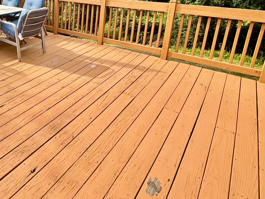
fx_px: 230
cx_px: 19
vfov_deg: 43.8
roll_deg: +0.5
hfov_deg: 51.7
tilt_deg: -14.7
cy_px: 31
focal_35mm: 30
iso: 40
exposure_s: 1/587
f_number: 2.2
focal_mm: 2.22
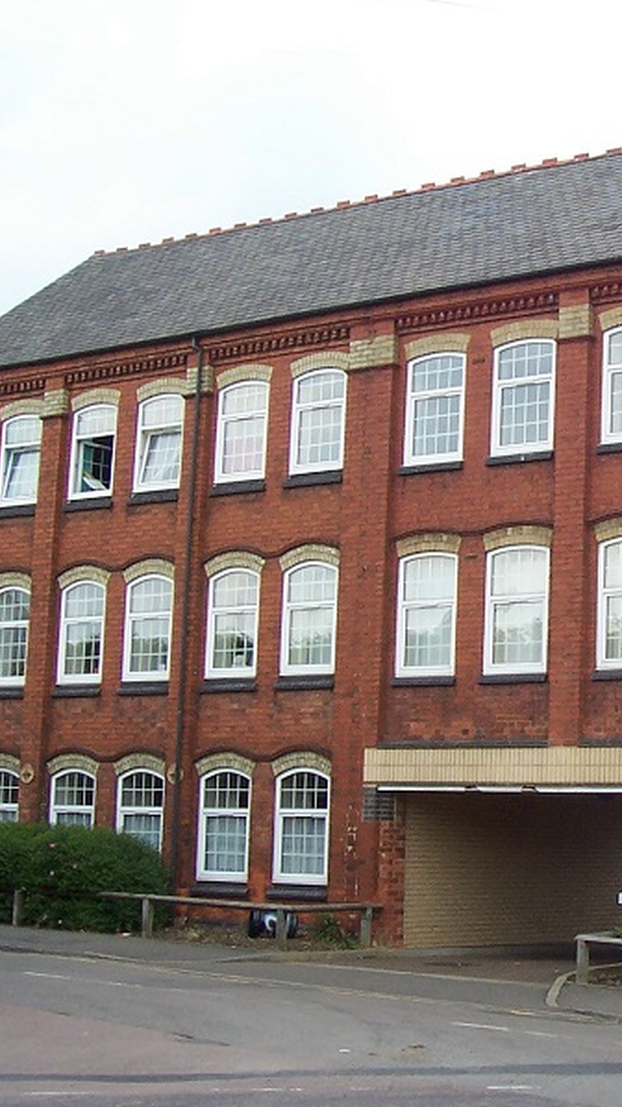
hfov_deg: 18.0
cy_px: 578
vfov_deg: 32.8
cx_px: 711
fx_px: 1878
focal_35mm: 64
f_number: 5.6
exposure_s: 1/250
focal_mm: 5.6
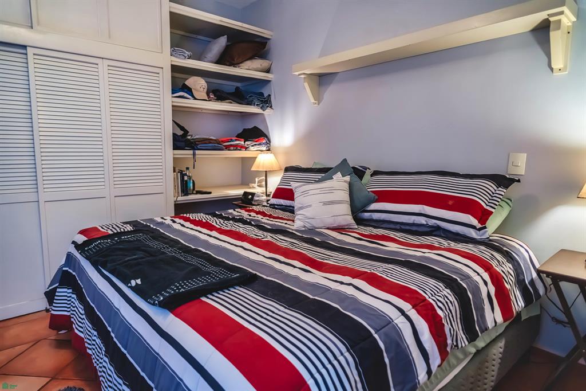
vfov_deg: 61.9
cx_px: 293
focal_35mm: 20
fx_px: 325
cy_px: 196
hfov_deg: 84.0
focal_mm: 20
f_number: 2.8
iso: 800
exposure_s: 1/60
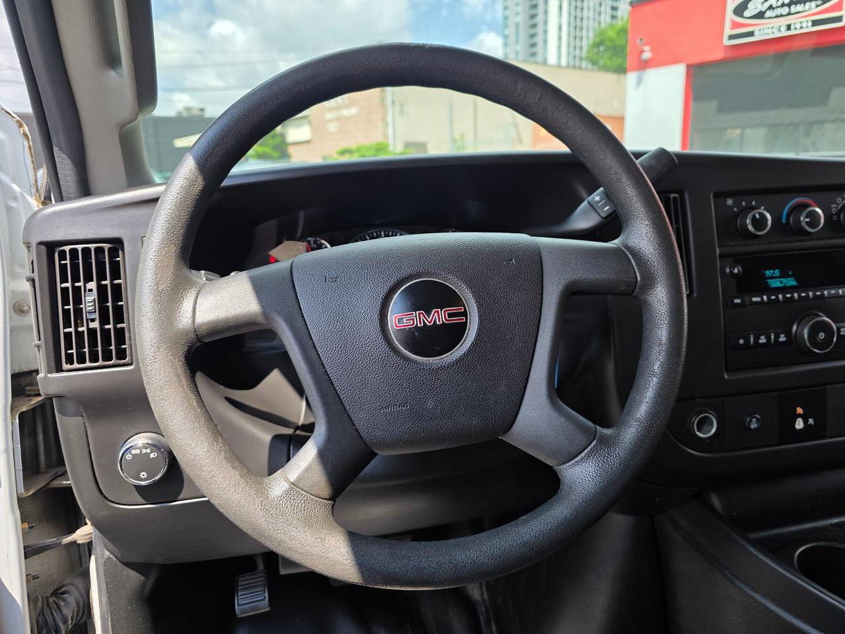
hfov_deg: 73.9
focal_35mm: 23
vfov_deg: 58.9
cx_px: 422
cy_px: 317
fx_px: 561
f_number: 1.7
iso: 40
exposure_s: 1/767
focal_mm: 6.3
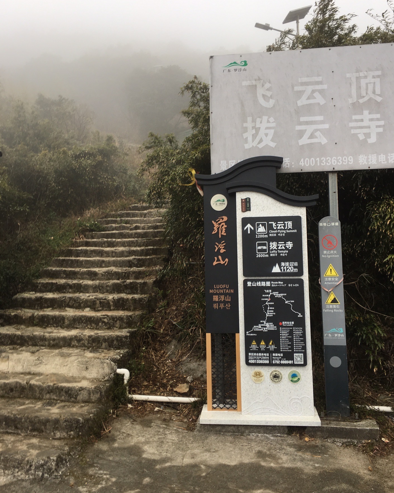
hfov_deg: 47.1
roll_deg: +1.1
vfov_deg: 57.2
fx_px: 452
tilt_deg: +7.1
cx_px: 197
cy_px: 238
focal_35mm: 31
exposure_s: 1/125
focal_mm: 4.15
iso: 25
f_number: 2.2
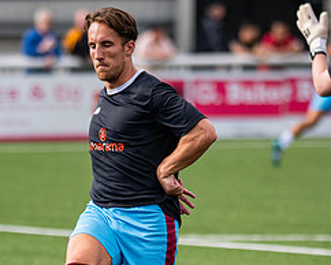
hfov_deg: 3.7
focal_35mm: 529
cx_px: 193
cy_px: 246
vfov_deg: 2.9
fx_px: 5186
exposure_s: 1/6400
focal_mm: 135
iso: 200
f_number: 1.8
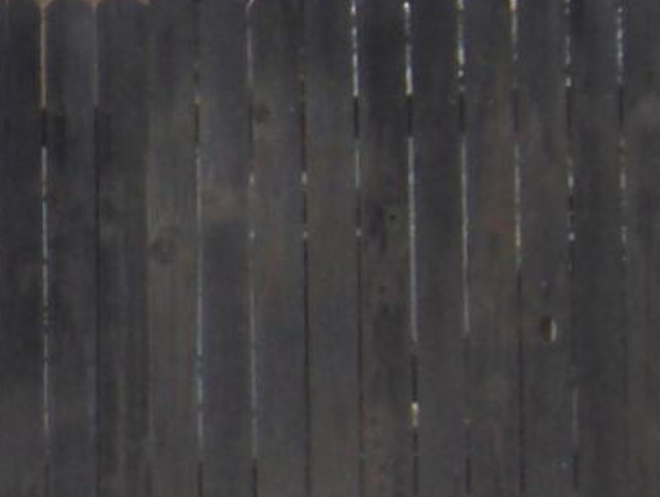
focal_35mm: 260
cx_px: -918
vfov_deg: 5.6
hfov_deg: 7.2
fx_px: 4963
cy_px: 836
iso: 100
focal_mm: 7.5
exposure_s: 1/565
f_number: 4.3
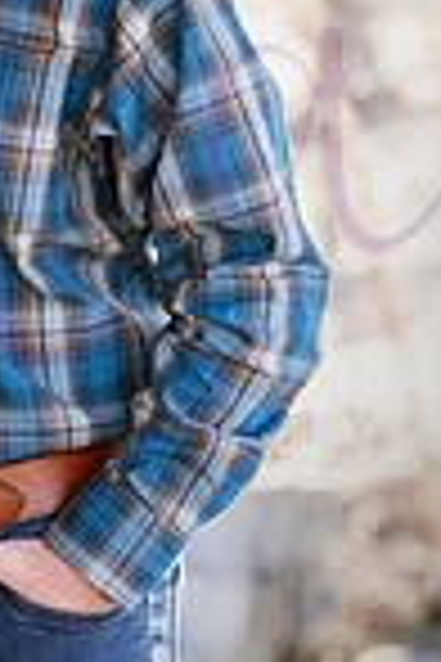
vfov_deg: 6.4
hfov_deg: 4.3
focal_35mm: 322
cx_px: -135
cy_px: -149
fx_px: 5916
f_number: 4
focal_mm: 105
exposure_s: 1/500
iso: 800
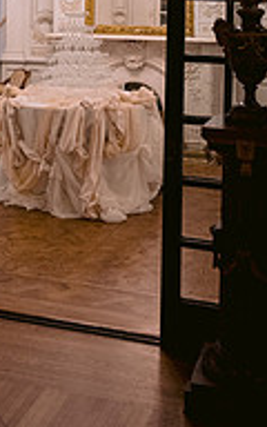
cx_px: 51
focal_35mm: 67
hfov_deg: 19.2
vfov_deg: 28.5
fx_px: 780
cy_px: -11
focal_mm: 28
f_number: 2.8
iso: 1250
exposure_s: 1/80
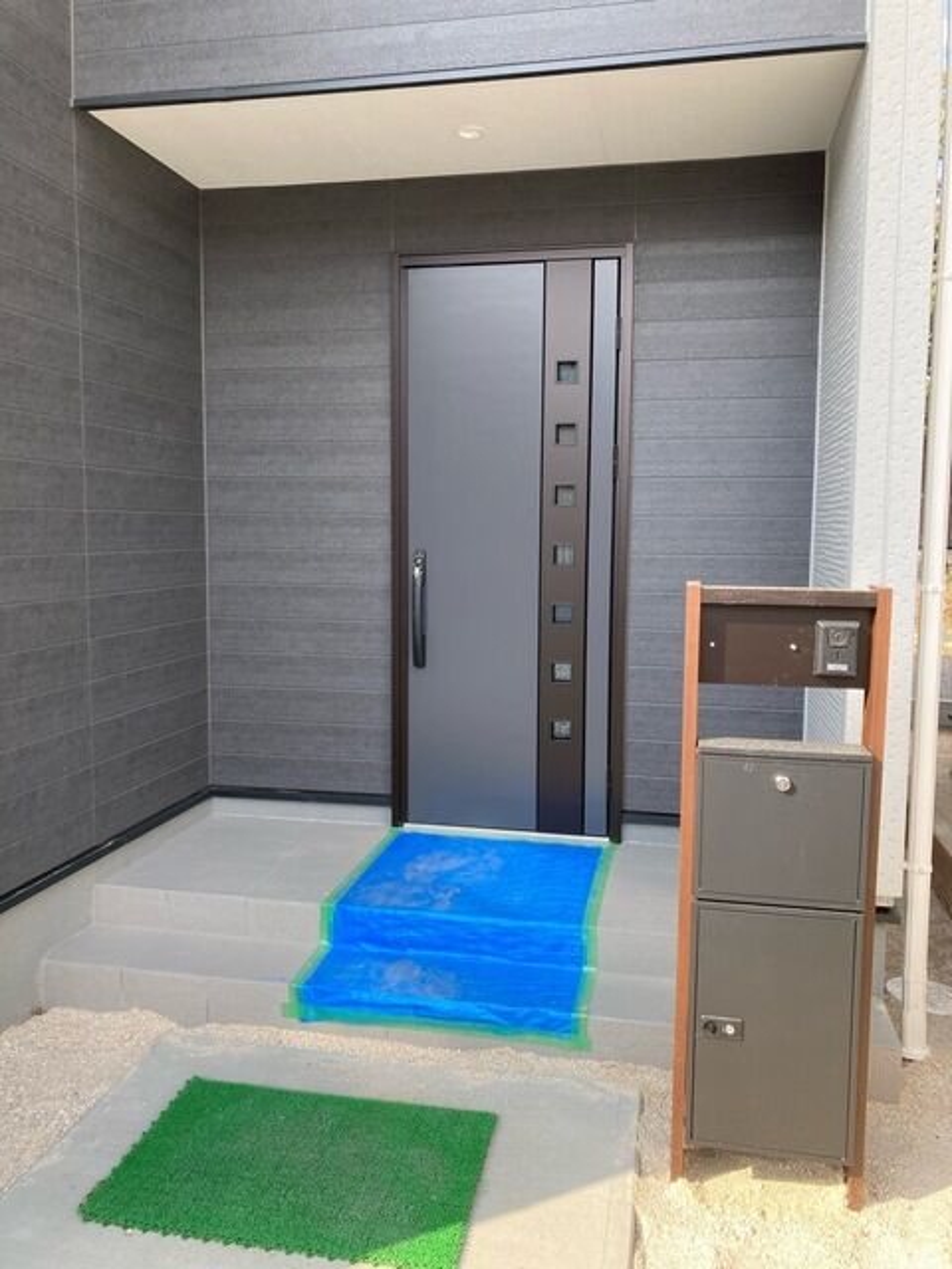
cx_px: 476
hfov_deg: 49.7
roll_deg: -1.4
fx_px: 1027
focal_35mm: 28
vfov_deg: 63.4
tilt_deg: -4.4
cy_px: 634
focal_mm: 3.99
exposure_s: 1/223
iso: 20
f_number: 1.8
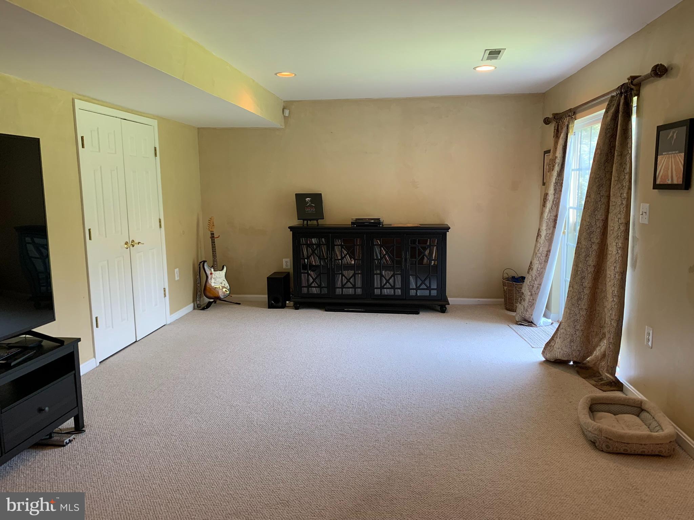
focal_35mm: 26
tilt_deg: -9.8
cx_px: 347
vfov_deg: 53.1
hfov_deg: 67.3
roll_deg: -0.5
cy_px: 260
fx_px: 521
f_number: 1.8
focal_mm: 4.25
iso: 80
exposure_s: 1/60
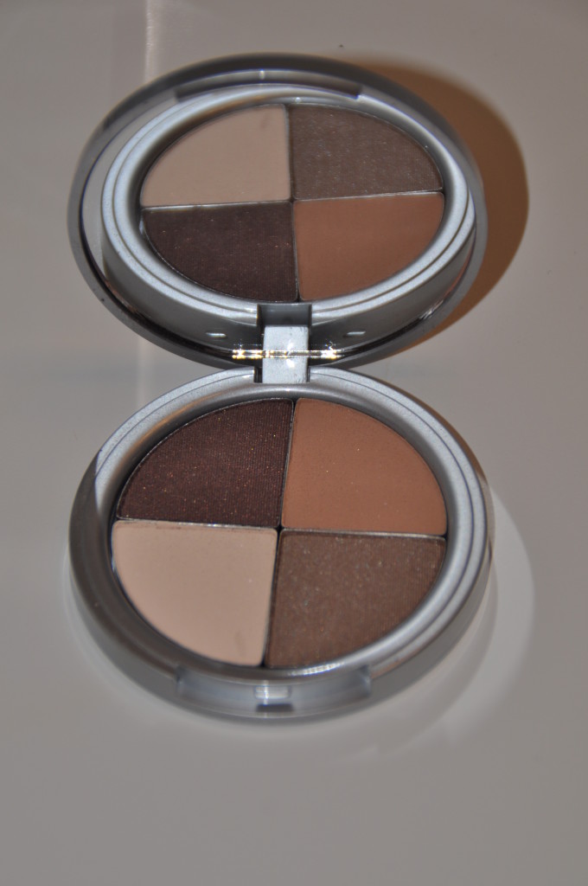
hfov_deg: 9.6
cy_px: 443
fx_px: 3500
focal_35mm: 142
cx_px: 294
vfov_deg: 14.4
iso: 200
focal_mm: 95
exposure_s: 1/125
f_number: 5.6
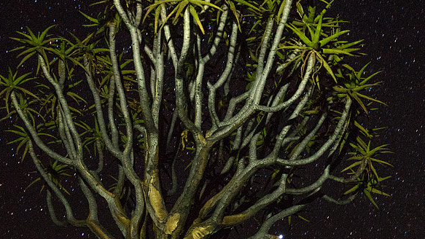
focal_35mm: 69
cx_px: 252
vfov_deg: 17.1
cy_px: 232
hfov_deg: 30.5
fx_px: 778
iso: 1600
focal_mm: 24
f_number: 6.3
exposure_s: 30
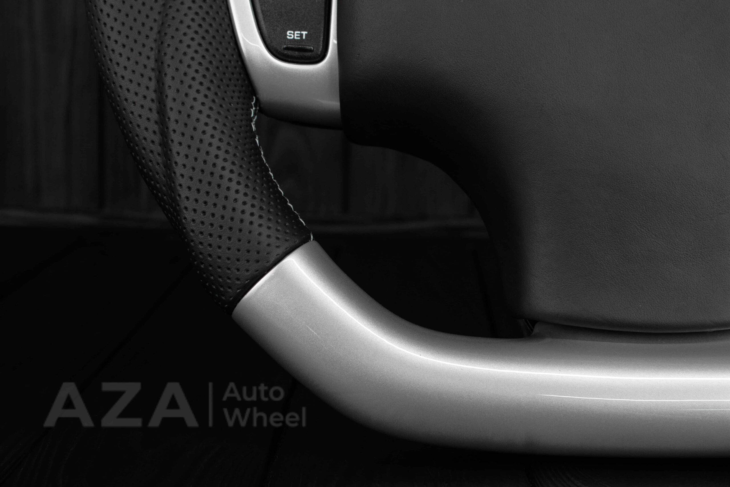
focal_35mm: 52
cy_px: 244
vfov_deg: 25.8
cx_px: 365
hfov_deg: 37.8
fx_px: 1065
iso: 500
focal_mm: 35
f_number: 6.3
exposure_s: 1/125
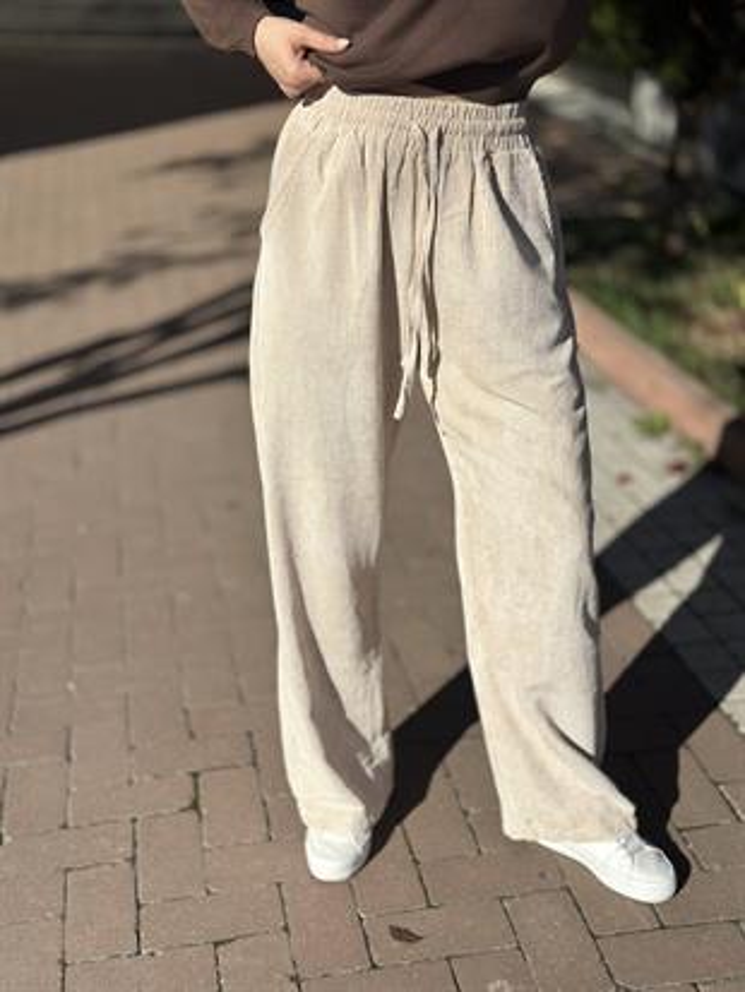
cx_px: 372
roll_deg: -2.7
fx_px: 1377
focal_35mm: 48
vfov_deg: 39.6
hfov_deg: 30.3
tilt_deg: -23.4
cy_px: 496
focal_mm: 6.86
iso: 80
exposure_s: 1/12048
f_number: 1.78
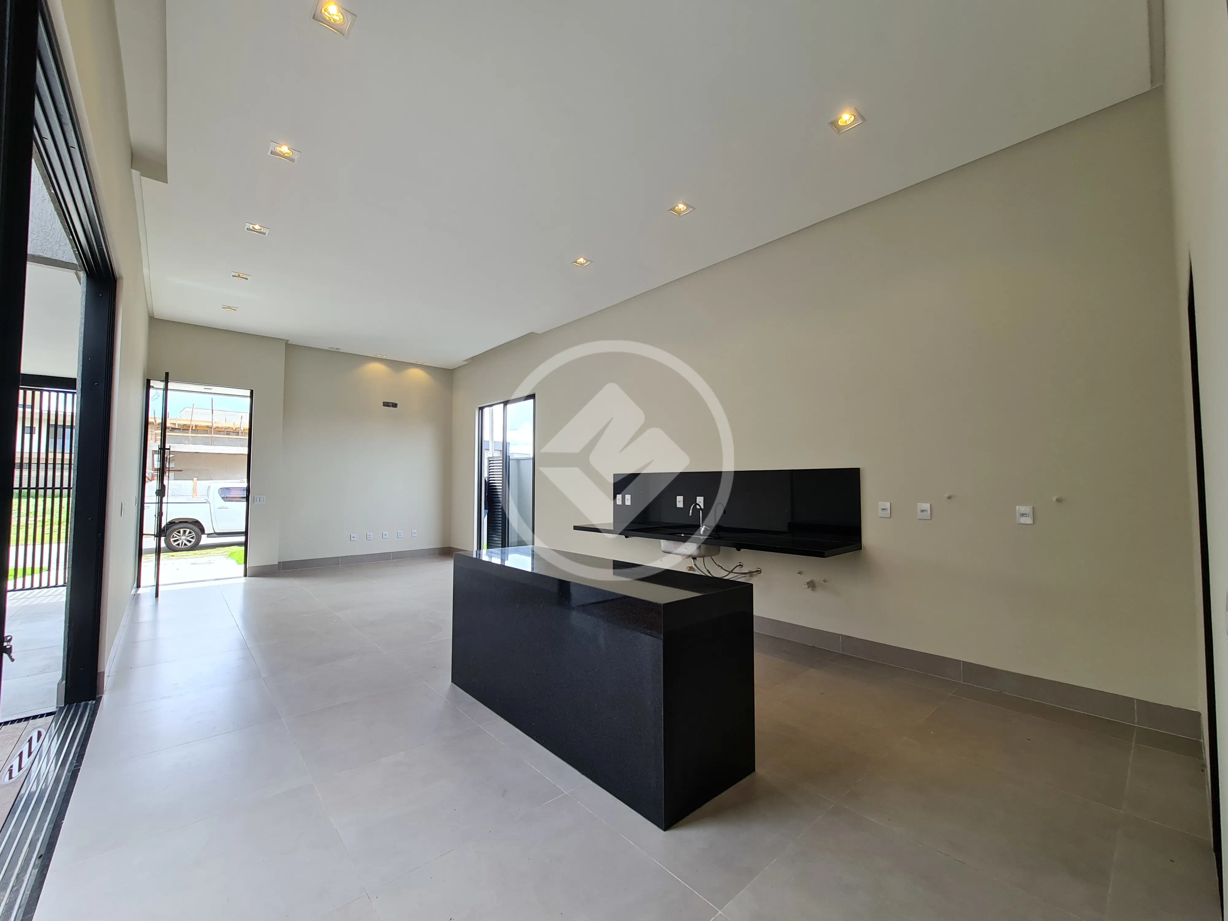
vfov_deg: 89.9
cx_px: 614
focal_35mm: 13
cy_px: 460
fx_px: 461
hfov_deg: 106.2
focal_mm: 2.2
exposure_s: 1/191
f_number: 2.2
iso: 64
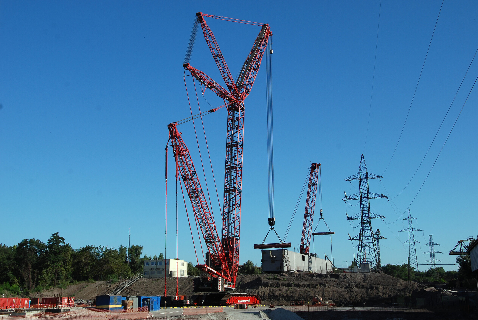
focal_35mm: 39
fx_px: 518
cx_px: 239
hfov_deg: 49.5
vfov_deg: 34.3
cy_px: 160
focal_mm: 26
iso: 100
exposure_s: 1/160
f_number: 11
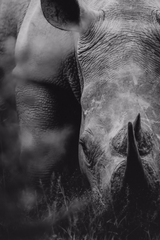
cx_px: 80
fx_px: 3996
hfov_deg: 2.3
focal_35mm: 600
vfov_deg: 3.4
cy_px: 120
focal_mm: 600
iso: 2200
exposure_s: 1/500
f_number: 7.1
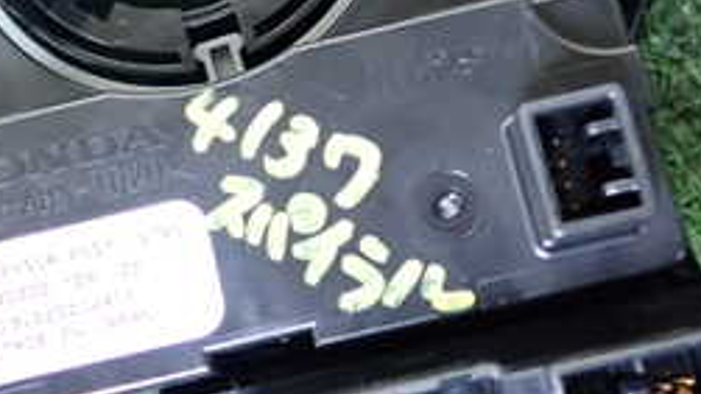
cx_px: 215
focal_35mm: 78
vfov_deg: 15.2
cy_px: -6
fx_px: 1449
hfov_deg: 27.0
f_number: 2.3
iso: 640
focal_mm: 5.4
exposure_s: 1/30
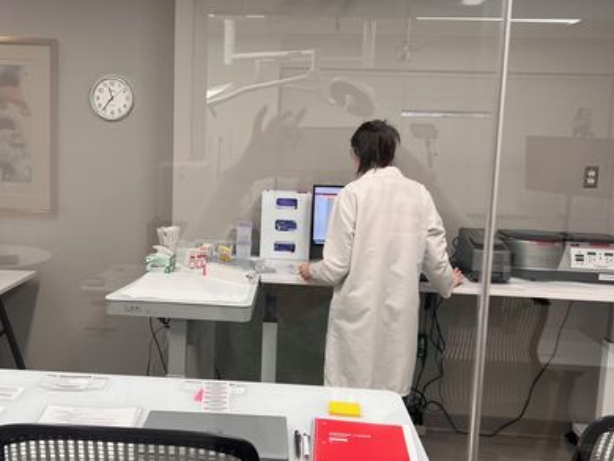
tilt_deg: -8.1
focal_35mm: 40
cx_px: 233
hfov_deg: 46.4
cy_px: 220
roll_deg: -2.0
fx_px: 710
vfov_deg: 36.0
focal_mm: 5.7
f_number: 1.5
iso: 80
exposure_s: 1/120
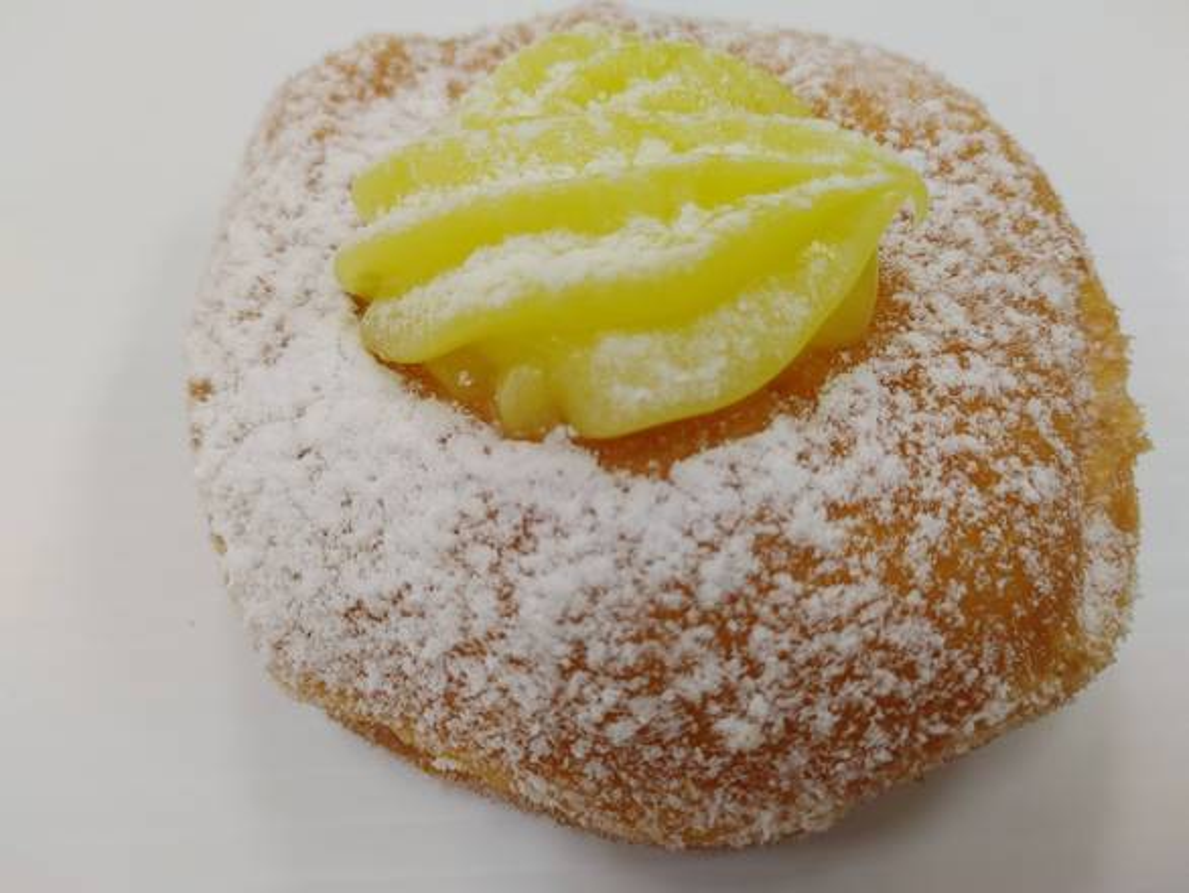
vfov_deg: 53.1
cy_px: 446
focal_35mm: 26
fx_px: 893
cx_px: 594
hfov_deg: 67.3
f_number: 1.8
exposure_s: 1/120
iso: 300
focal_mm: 4.81
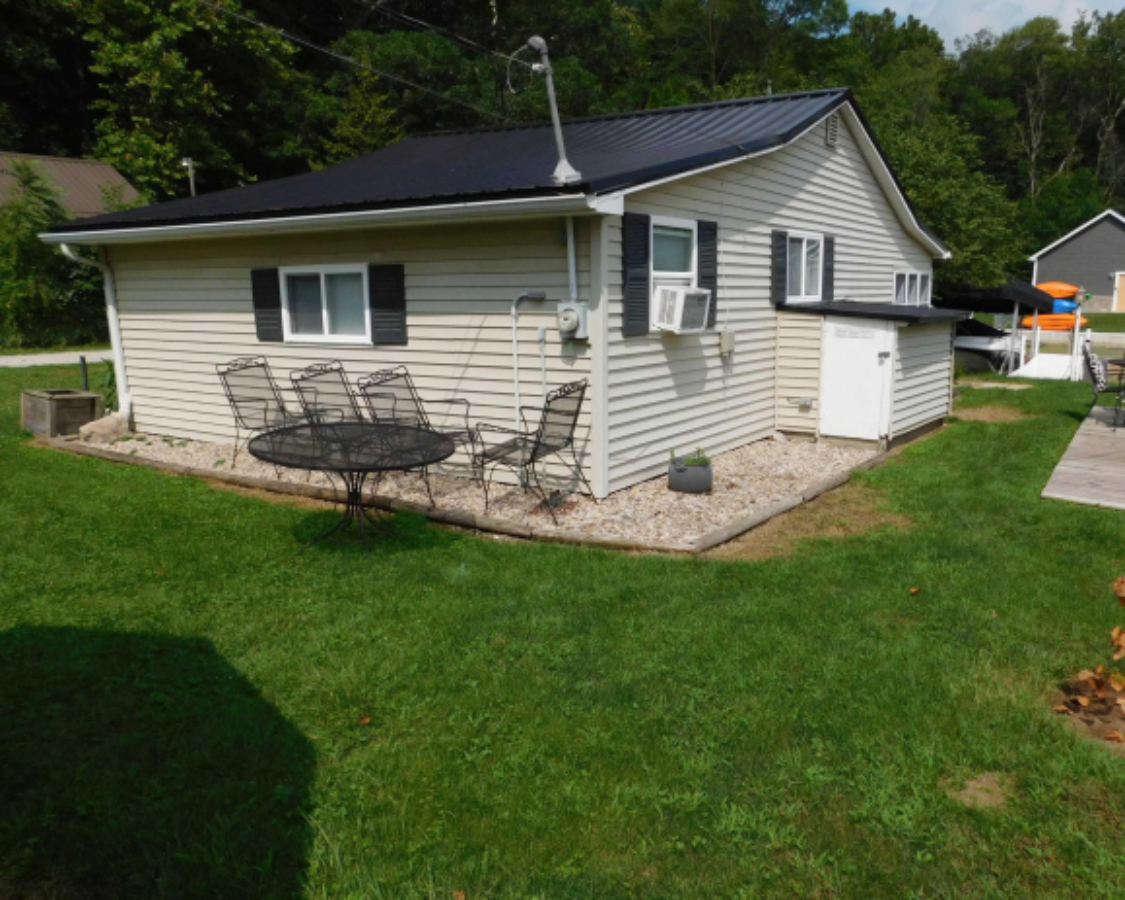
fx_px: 899
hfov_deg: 63.8
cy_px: 472
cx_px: 644
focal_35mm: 27
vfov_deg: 53.1
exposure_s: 1/800
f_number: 6
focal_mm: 4.1
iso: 125
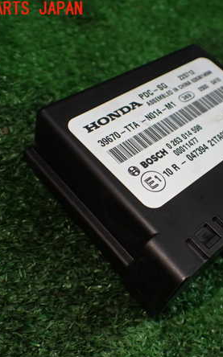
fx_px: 419
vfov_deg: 46.2
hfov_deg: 29.2
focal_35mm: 43
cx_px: 178
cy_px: 180
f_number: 2.3
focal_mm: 5.4
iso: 250
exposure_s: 1/125
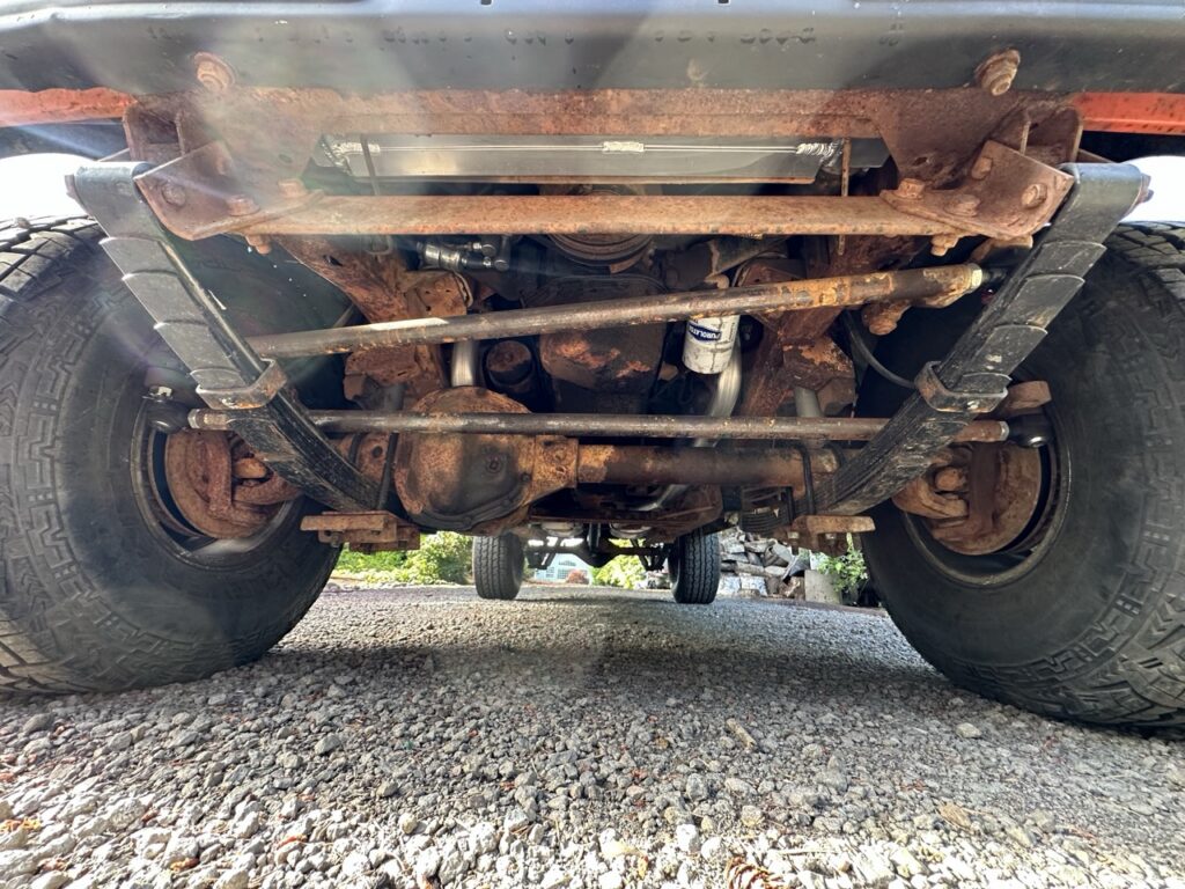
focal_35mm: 14
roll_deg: -4.6
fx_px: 479
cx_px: 592
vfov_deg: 85.7
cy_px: 444
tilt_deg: +21.4
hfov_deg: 102.1
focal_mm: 2.22
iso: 200
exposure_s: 1/99
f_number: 2.2
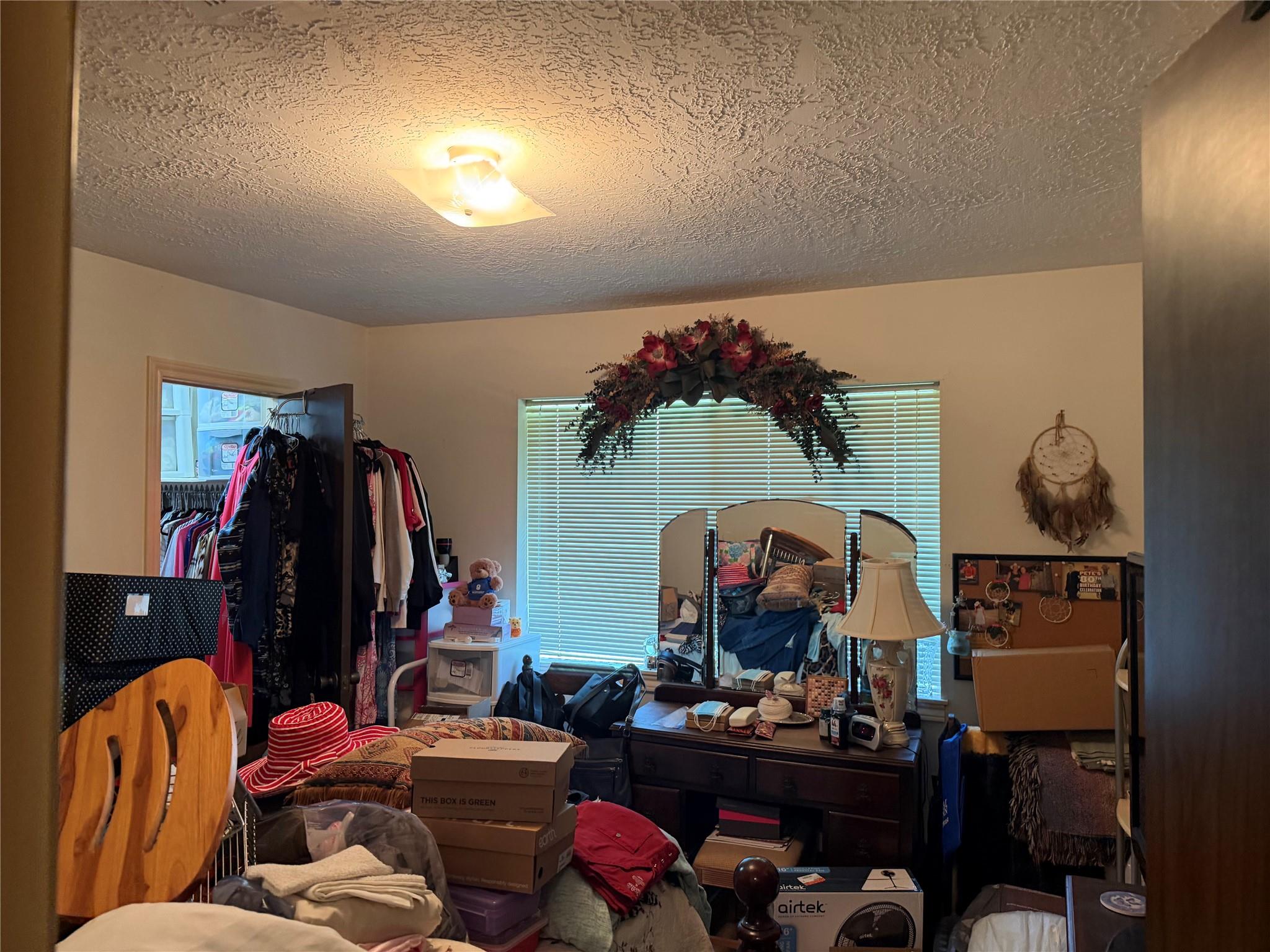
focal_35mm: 24
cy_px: 476
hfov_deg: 71.6
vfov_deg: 56.8
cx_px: 635
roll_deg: +0.9
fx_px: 881
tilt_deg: +0.8
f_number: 1.78
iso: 400
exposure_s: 1/60
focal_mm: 6.76
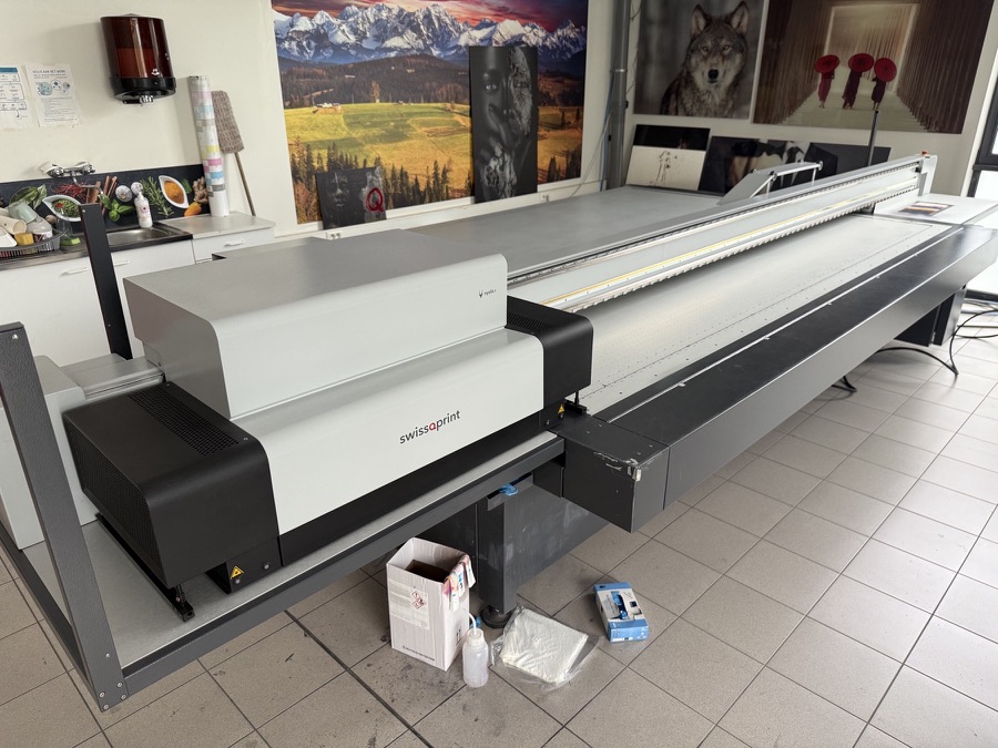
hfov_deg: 71.6
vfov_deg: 56.8
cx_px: 499
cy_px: 374
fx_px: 692
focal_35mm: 24
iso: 200
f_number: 1.78
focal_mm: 6.76
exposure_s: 1/121
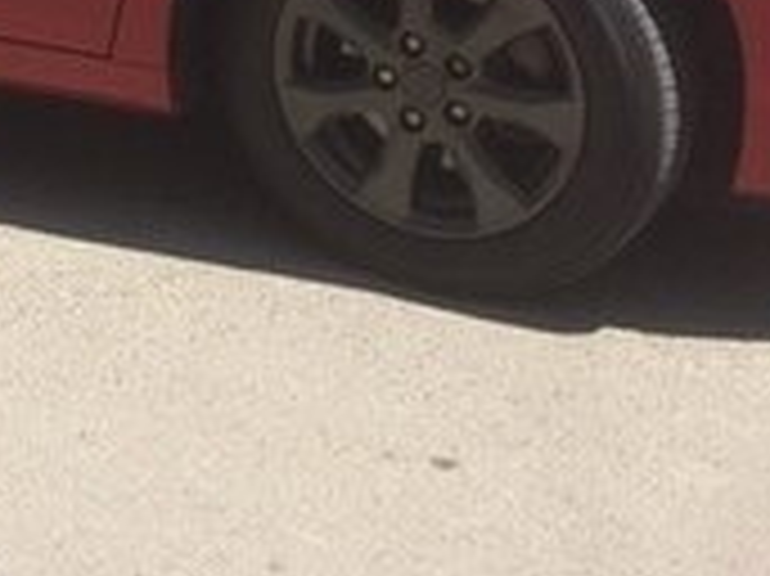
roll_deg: +3.4
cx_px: -162
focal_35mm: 112
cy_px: -322
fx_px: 2490
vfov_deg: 12.5
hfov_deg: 16.8
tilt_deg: -12.5
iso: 32
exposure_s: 1/1140
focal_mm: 4.15
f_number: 2.2
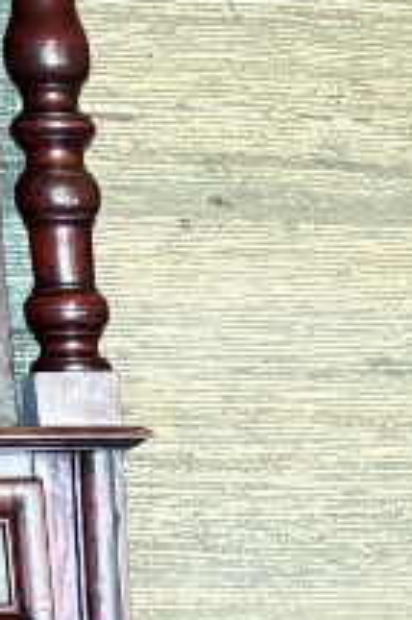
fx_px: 2596
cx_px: 366
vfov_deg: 10.9
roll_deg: +1.8
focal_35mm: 151
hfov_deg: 9.0
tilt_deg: -18.6
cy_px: 1603
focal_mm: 5.96
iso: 400
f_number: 1.6
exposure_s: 1/50
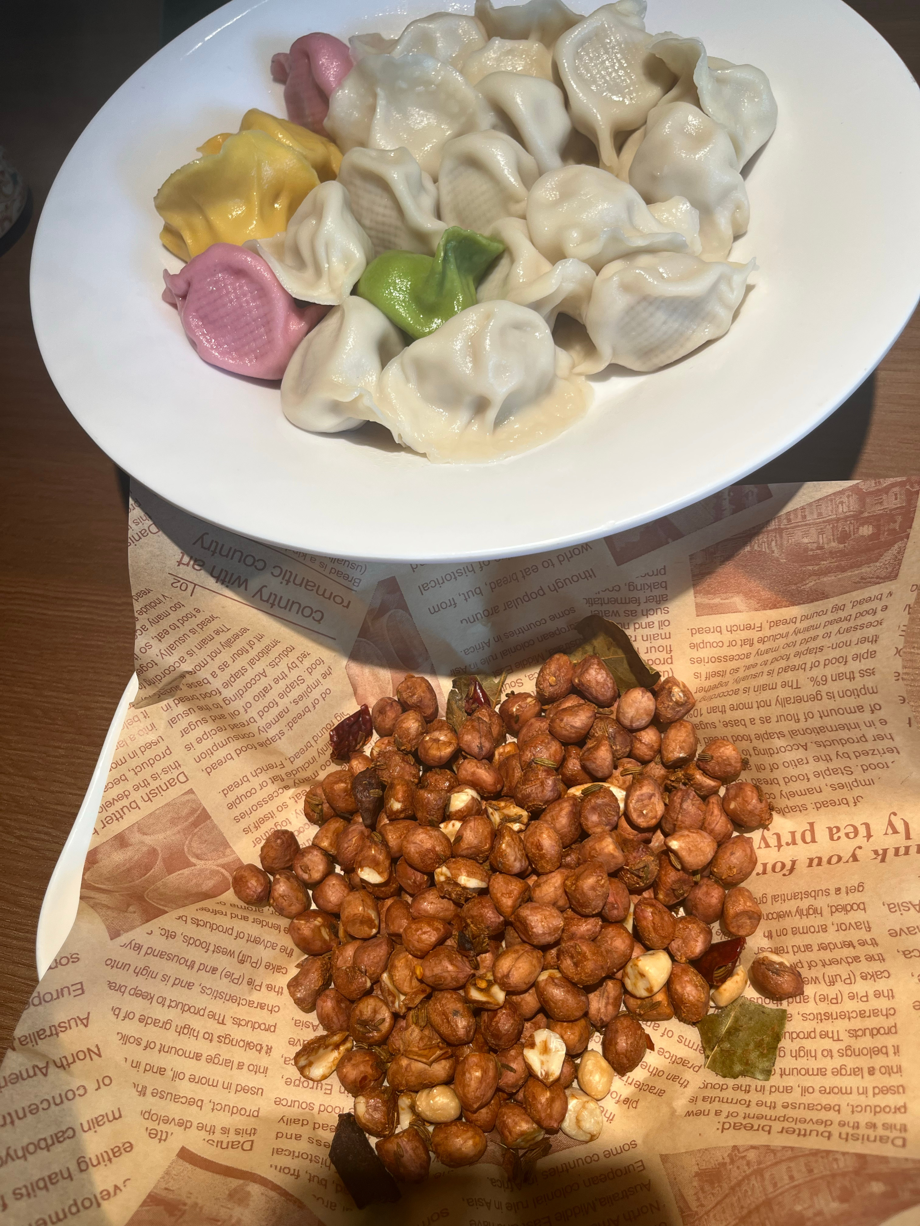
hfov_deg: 53.1
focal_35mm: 26
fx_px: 921
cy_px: 613
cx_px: 460
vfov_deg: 67.3
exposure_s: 1/100
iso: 40
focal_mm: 5.1
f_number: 1.6
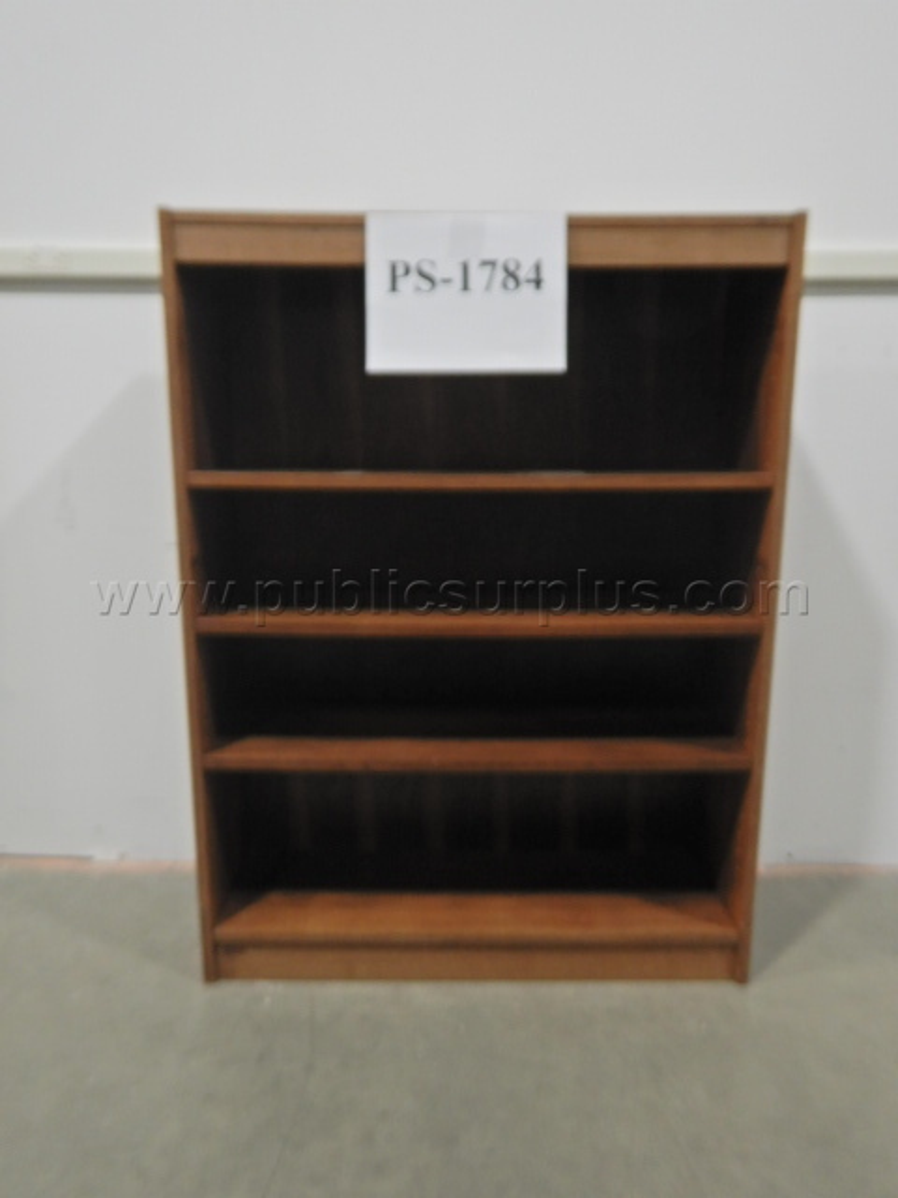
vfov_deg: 71.6
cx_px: 449
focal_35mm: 24
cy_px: 599
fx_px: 830
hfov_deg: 56.8
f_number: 2.8
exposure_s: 1/30
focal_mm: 4.3
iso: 200
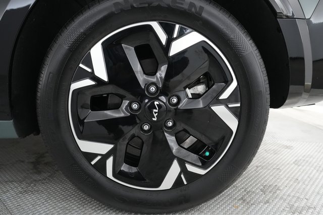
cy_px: 108
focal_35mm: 26
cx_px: 162
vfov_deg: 49.5
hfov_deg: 69.4
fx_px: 233
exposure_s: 1/100
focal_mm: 26
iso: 5000
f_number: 4.5
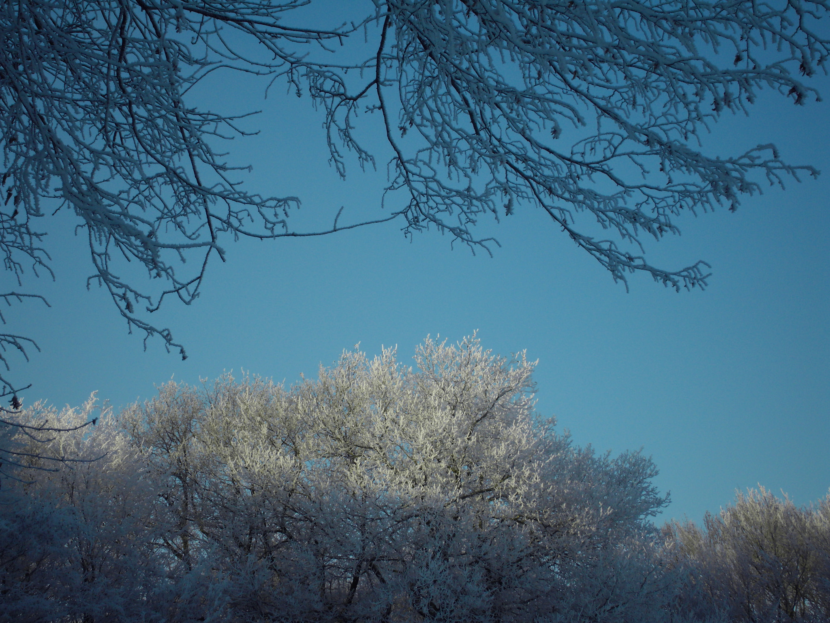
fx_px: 2086
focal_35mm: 87
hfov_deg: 22.5
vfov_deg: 17.0
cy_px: 312
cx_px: 415
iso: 80
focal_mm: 15.5
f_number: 5.9
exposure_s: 1/400
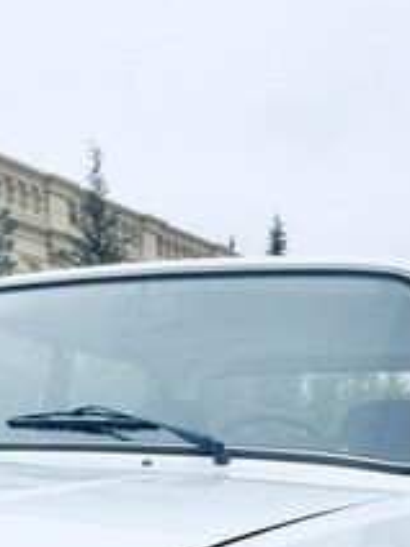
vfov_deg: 26.3
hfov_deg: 21.6
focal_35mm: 68
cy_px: 606
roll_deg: +0.9
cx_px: 209
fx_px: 1074
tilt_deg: -9.1
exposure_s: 1/377
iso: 32
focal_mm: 4.15
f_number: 2.2
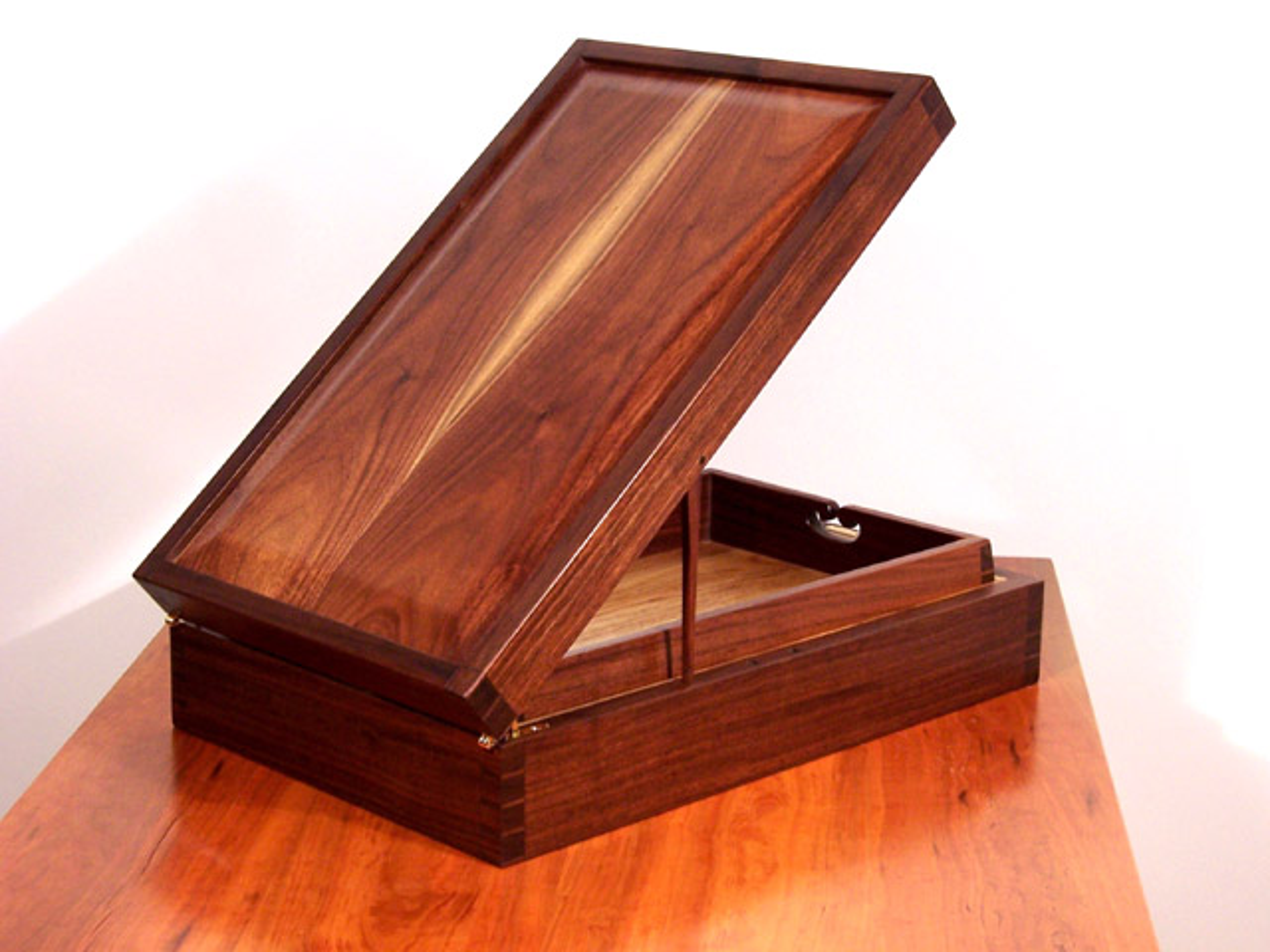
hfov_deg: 26.7
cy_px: 476
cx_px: 635
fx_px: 2678
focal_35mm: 73
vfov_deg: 20.2
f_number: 4.8
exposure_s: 1/20
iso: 140
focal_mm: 12.1
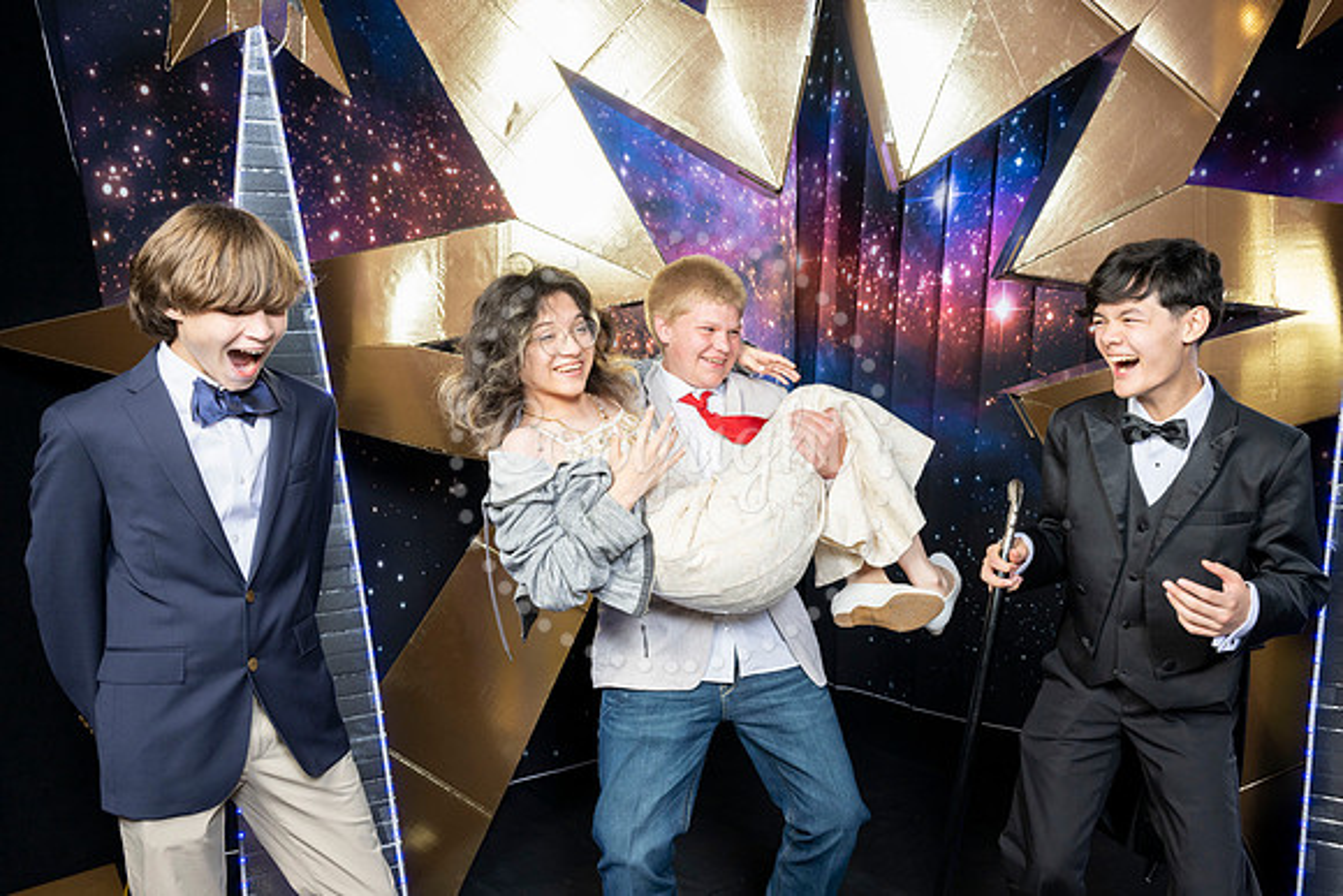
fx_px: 1072
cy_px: 477
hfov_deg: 64.1
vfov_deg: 45.3
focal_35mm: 29
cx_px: 694
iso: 320
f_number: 9
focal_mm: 27
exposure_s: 1/160
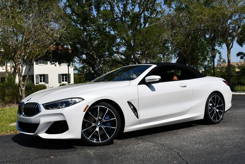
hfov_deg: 46.4
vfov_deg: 32.0
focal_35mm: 42
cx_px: 122
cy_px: 82
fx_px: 286
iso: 100
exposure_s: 1/400
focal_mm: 21
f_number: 10
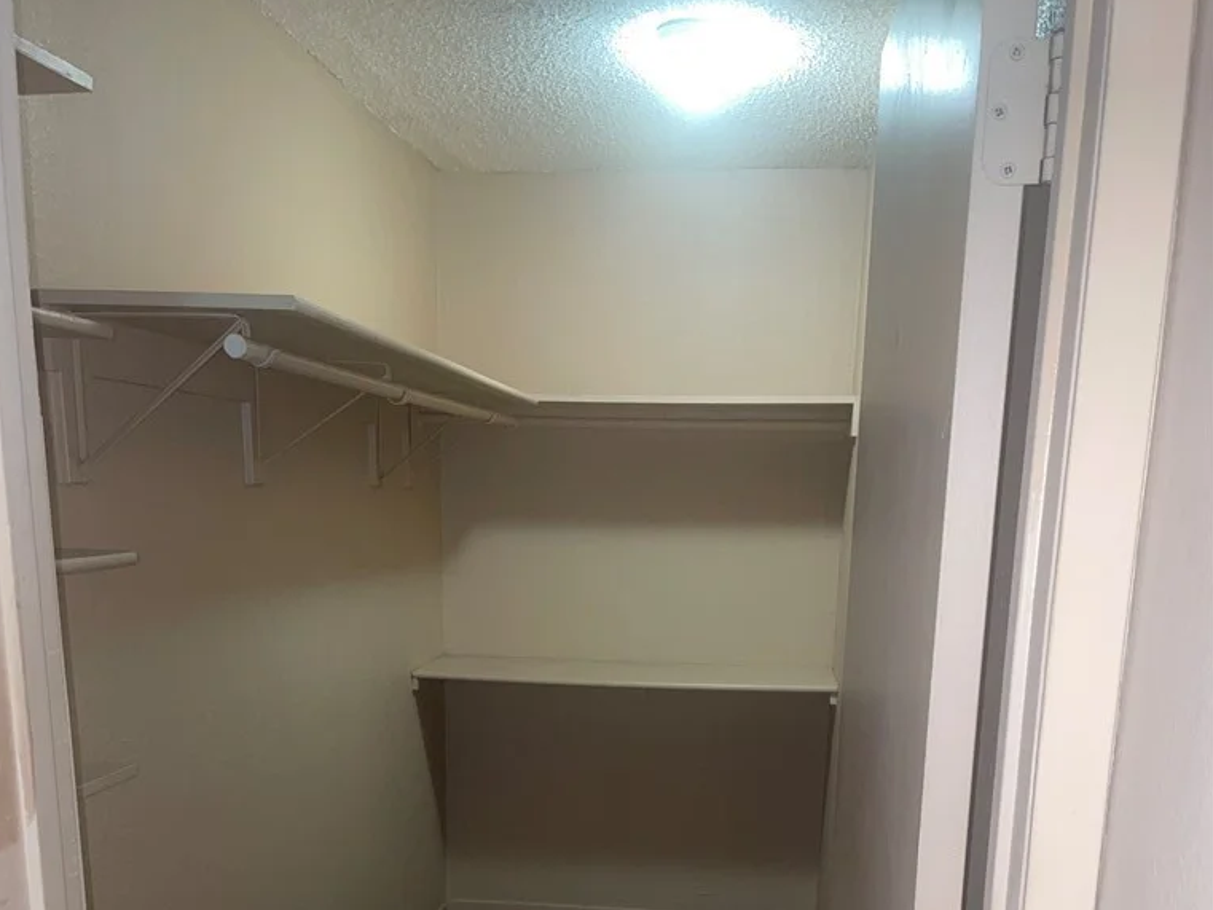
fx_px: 1227
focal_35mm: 35
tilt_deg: -12.5
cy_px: 770
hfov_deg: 52.6
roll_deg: -0.7
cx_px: 604
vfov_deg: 38.6
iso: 64
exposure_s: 1/15
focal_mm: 4.2
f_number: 1.6
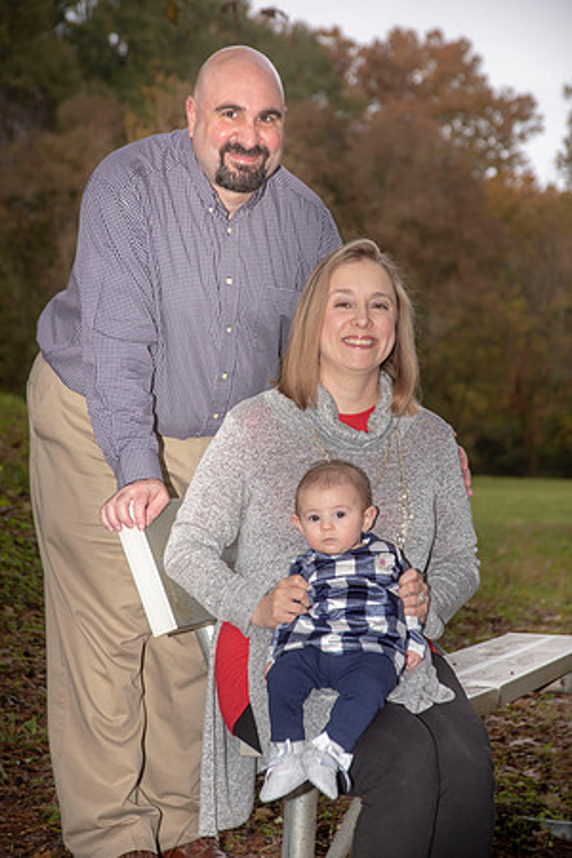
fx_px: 1859
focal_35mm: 78
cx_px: 286
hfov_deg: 17.5
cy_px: 429
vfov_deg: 26.0
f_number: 5.6
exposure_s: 1/250
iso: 160
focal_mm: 78
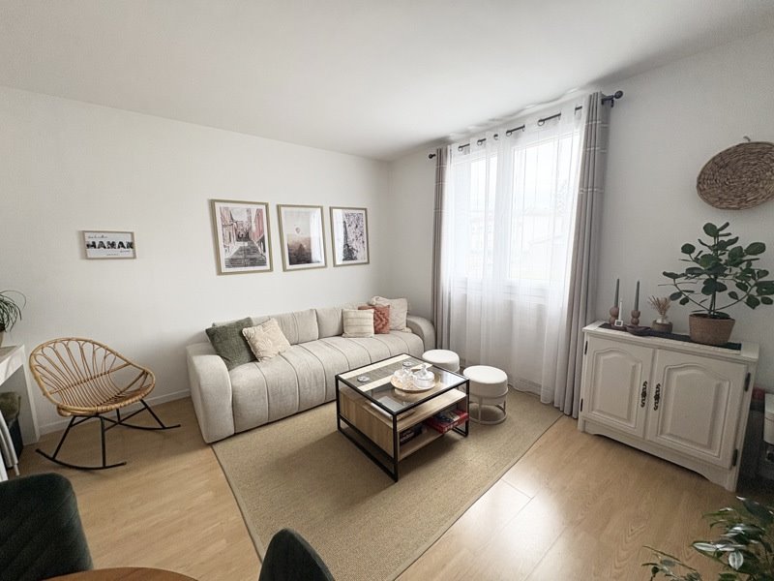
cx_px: 387
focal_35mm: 14
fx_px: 313
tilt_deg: -7.5
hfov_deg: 102.1
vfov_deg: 85.7
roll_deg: +1.4
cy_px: 290
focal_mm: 2.22
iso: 64
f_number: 2.2
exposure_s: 1/99
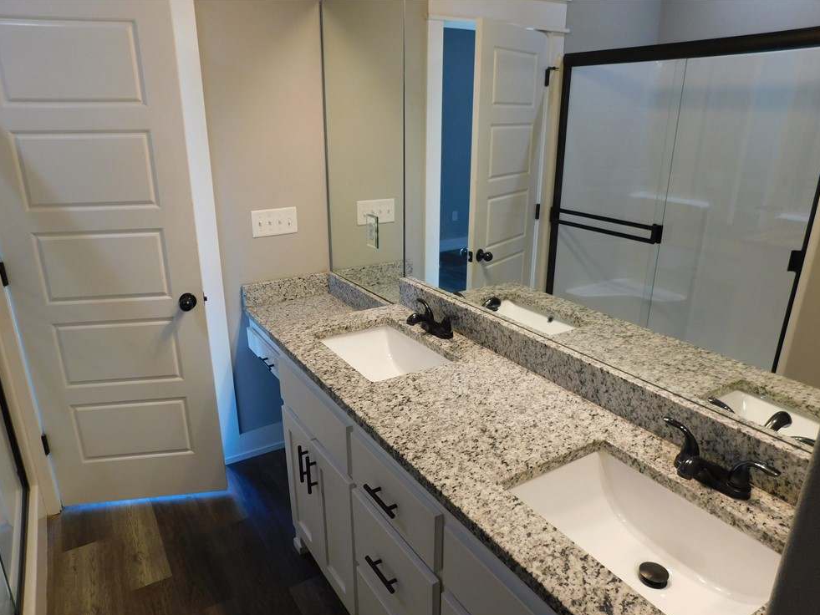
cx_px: 400
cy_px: 319
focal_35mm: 24
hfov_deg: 71.6
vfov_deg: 56.8
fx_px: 569
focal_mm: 4
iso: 125
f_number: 3
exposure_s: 1/50
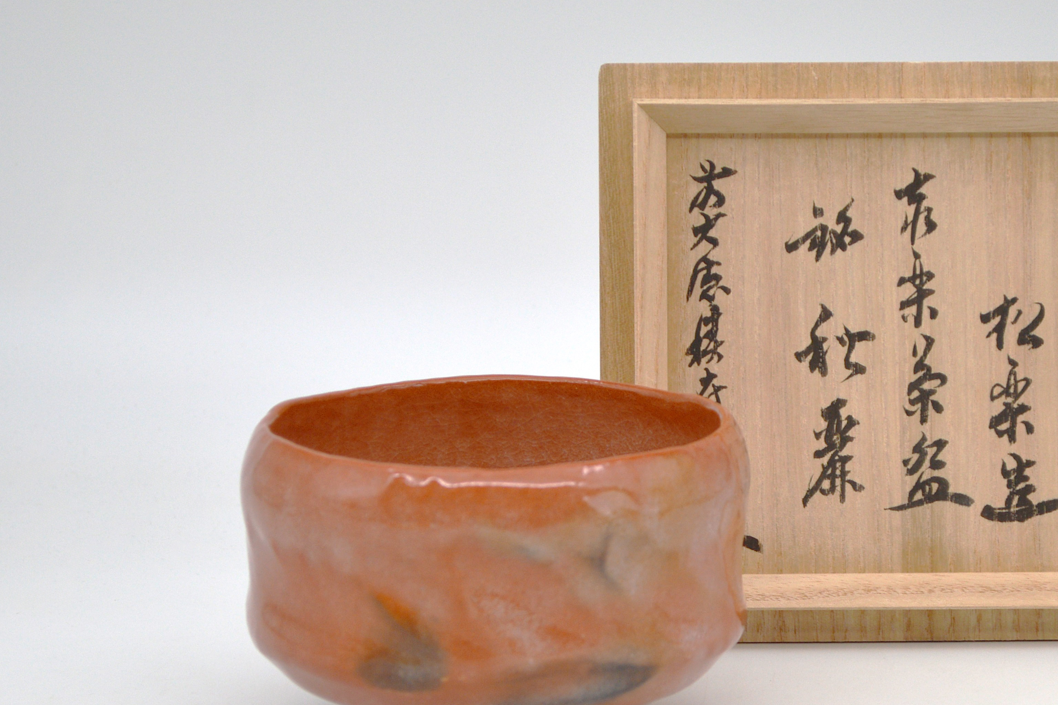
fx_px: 4614
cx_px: 679
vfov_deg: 8.7
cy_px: 450
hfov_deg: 13.1
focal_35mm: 157
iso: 100
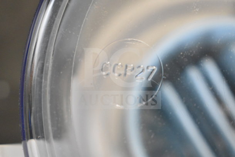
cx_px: 118
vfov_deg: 20.2
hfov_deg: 29.9
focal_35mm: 68
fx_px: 441
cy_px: 78
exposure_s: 1/80
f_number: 5
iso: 5000
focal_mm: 45
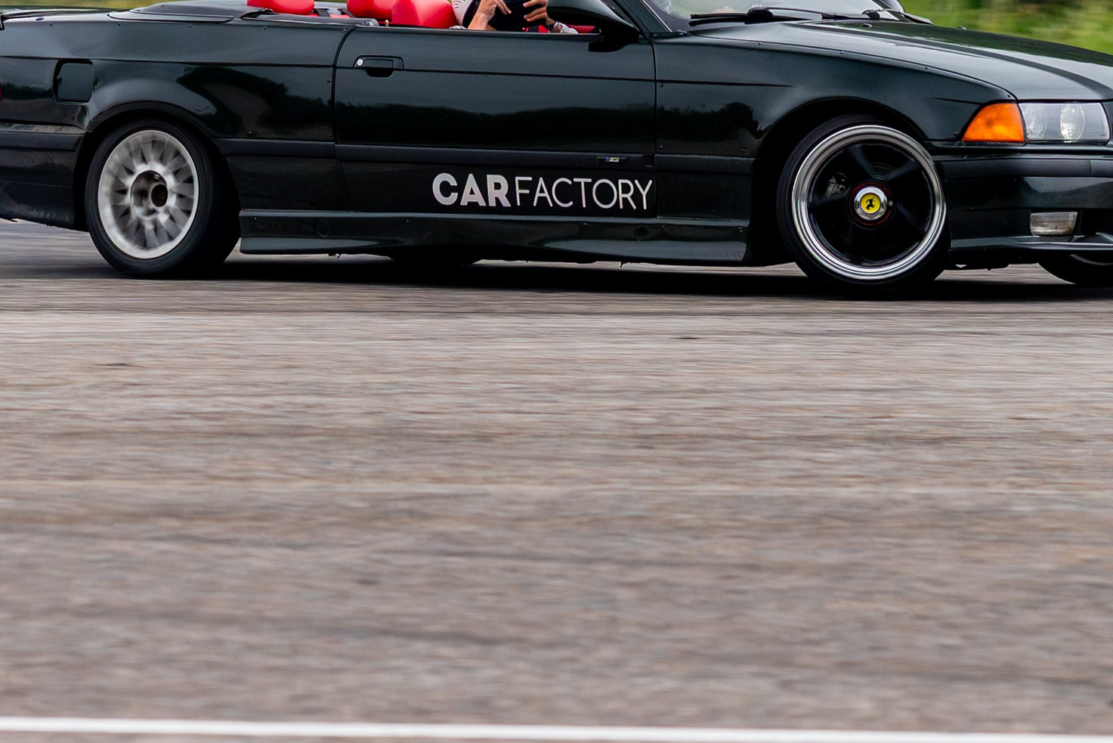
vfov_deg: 4.4
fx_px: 9679
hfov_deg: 6.5
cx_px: -170
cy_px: 56
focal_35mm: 313
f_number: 3.5
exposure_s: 1/200
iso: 640
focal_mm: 85
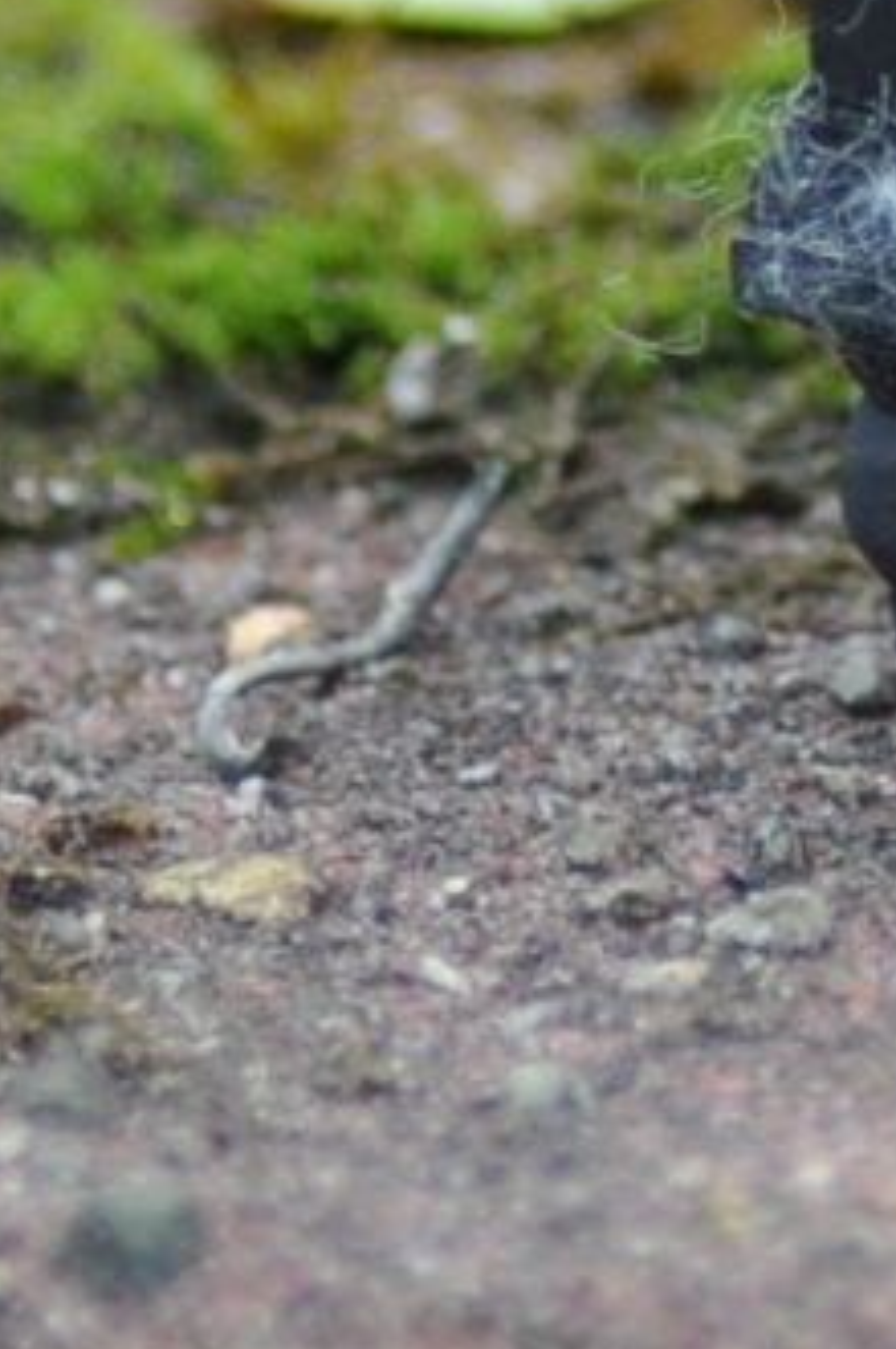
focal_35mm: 1043
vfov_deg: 2.0
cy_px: -3778
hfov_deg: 1.3
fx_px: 39017
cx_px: 2012
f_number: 3.5
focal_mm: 90
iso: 640
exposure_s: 1/250
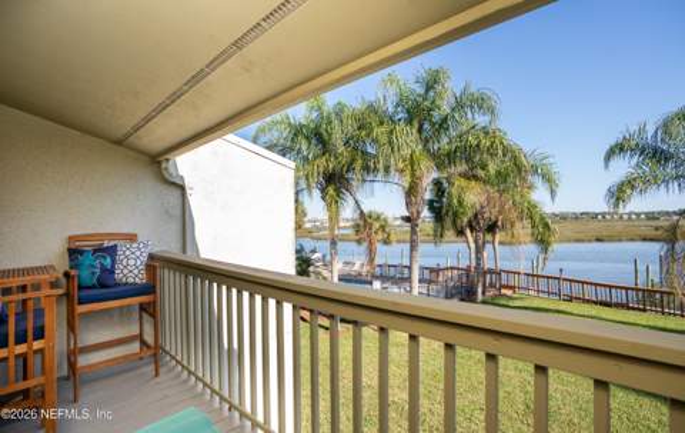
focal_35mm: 17
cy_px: 212
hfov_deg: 95.5
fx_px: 311
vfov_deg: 69.6
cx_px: 343
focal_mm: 16
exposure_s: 1/250
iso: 160
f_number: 5.6
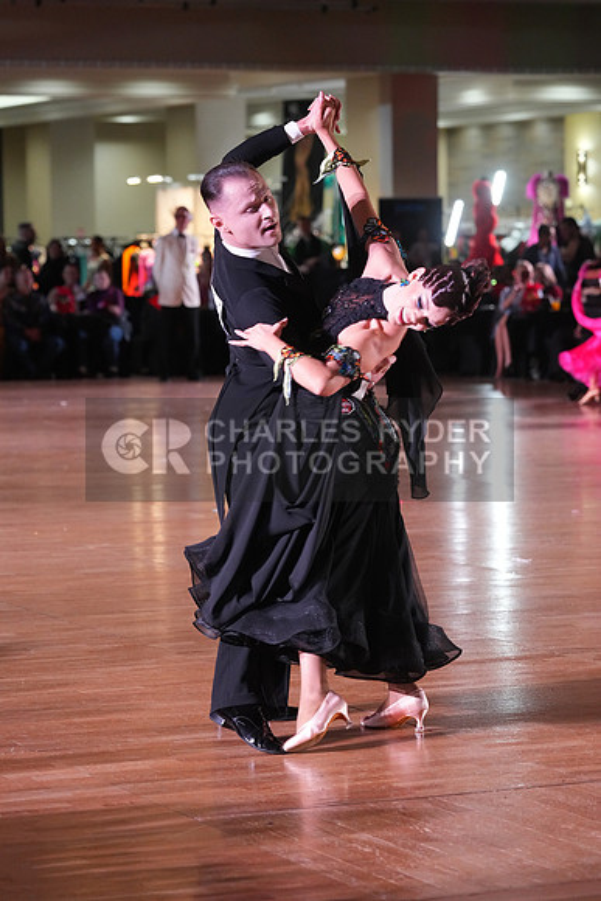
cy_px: 450
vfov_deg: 16.9
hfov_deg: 11.3
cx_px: 300
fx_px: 3028
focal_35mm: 121
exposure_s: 1/200
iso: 4000
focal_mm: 121
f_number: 5
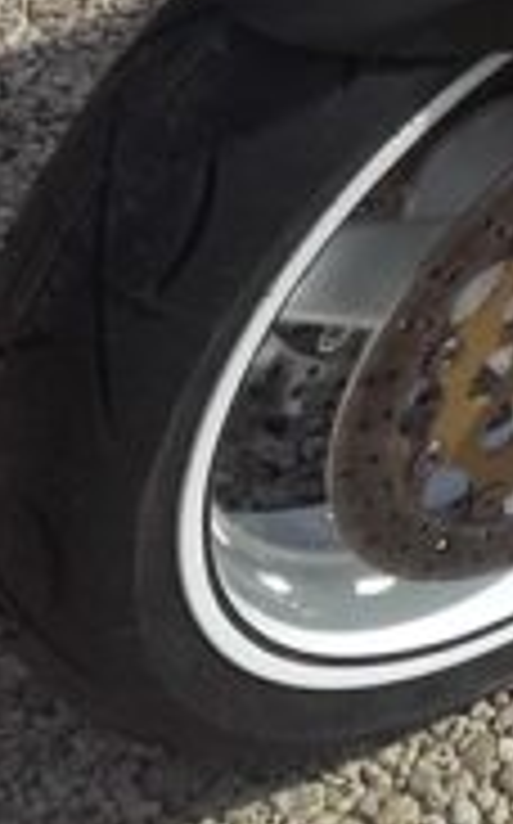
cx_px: 1170
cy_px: -477
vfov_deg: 13.5
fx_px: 3229
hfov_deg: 8.4
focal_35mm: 144
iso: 50
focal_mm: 3.31
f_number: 2.2
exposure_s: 1/1638
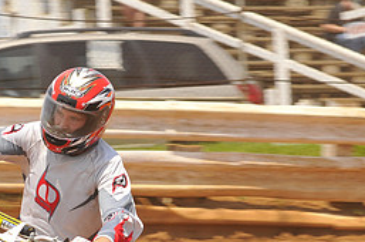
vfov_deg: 3.8
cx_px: 111
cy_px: 234
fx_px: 3602
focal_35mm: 356
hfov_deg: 5.8
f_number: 8
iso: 200
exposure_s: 1/400
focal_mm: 105
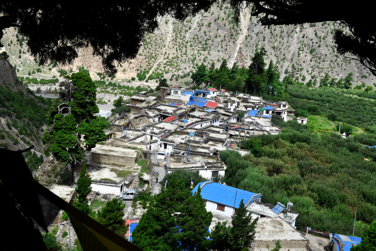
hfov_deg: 38.2
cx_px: 185
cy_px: 127
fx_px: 543
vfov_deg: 26.0
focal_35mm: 52
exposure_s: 1/400
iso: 200
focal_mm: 34
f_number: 10
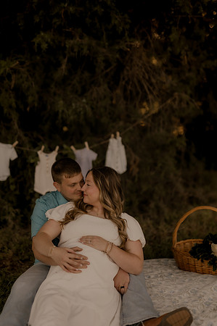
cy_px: 163
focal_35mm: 50
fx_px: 453
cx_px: 108
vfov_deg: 39.6
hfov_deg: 26.9
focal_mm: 50
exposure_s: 1/1000
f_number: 1.4
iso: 200
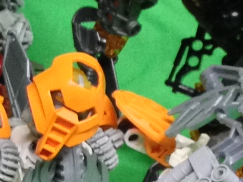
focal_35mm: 261
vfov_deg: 5.7
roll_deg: -3.2
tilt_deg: -28.6
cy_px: 149
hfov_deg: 7.4
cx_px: -209
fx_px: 1831
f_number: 2.4
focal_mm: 4.28
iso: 160
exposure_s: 1/20
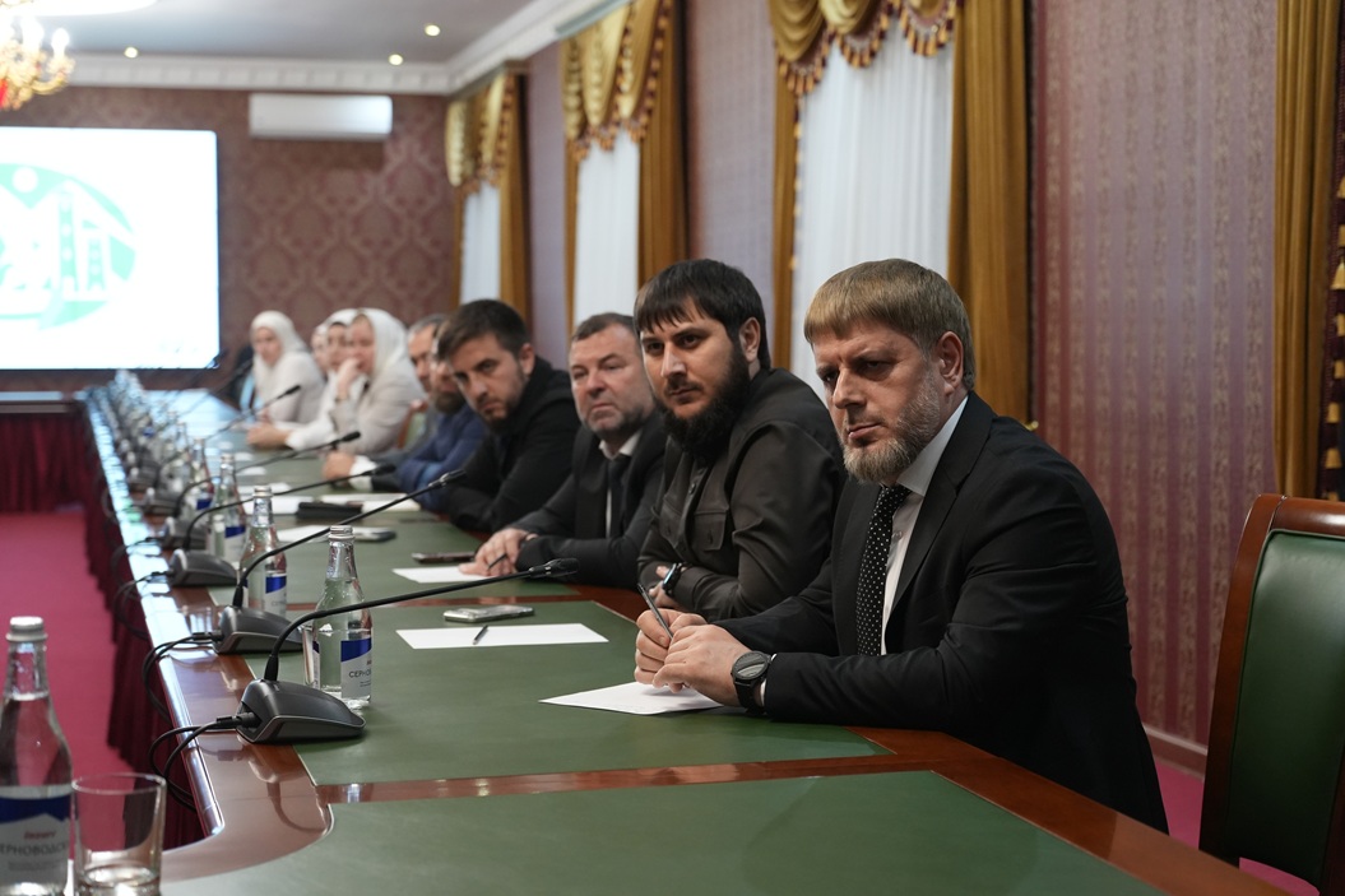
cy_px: 448
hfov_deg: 33.9
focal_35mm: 59
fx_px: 2204
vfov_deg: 23.0
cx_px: 672
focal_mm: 59
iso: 3200
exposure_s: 1/100
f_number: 4
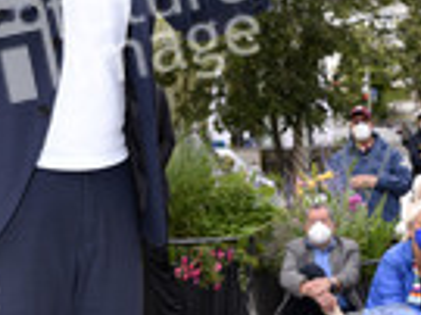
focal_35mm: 142
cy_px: 193
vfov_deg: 10.4
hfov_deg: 13.9
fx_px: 1725
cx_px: 190
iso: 320
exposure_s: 1/160
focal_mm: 50
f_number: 9
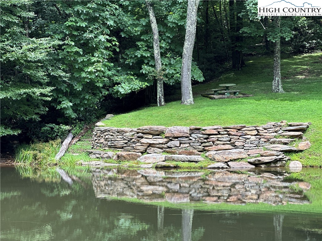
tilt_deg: -0.4
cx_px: 161
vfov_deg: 19.1
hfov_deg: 25.3
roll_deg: +0.0
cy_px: 120
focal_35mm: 77
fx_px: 716
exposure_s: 1/121
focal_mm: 9
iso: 25
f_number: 2.8
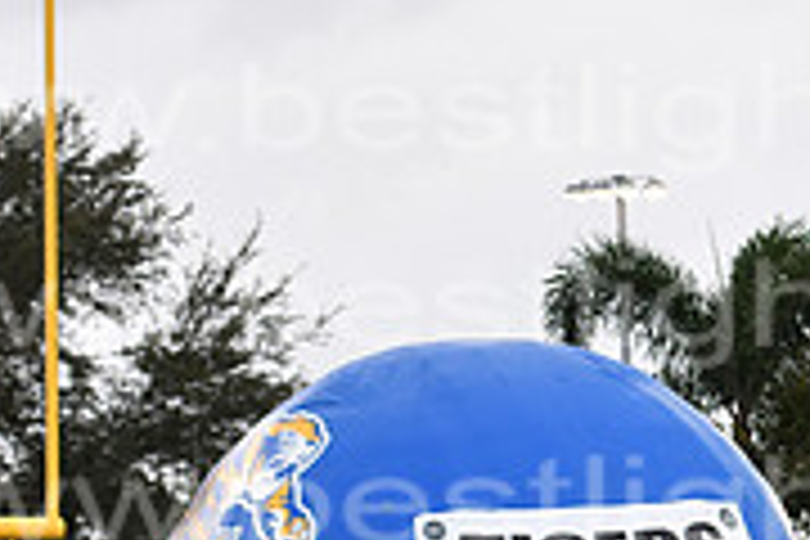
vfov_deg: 4.1
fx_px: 7604
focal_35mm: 338
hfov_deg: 6.1
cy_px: 610
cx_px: 842
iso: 800
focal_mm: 70
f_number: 3.2
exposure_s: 1/1250
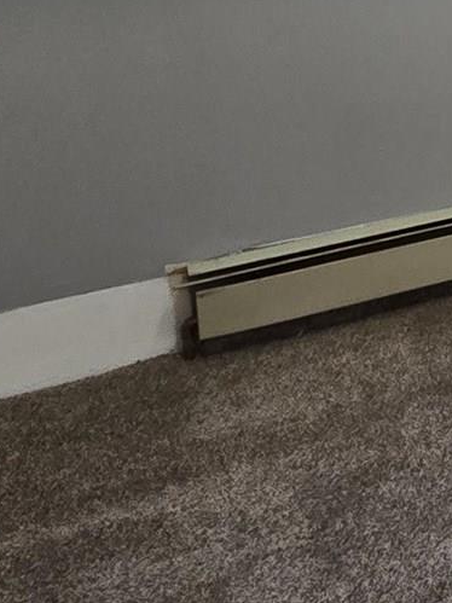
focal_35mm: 60
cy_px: -71
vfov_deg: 28.9
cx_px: 737
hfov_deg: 19.9
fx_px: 1045
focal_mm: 2.2
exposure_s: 1/60
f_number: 2.2
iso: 160
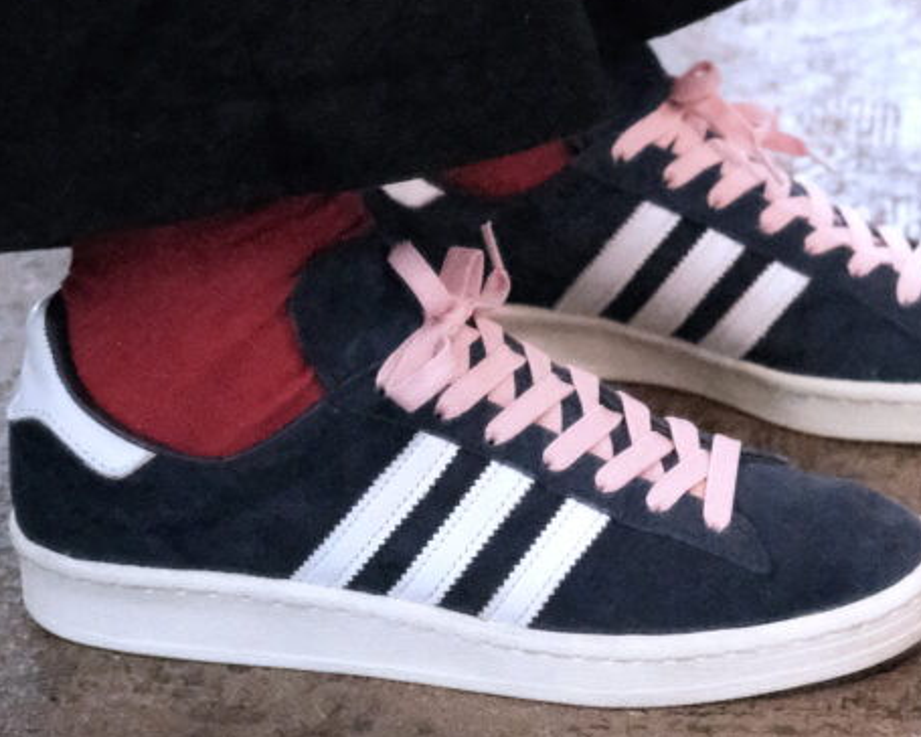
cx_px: 415
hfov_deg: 22.7
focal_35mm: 84
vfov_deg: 18.2
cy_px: 261
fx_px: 2290
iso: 25600
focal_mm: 35
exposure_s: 1/450
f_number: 4.5
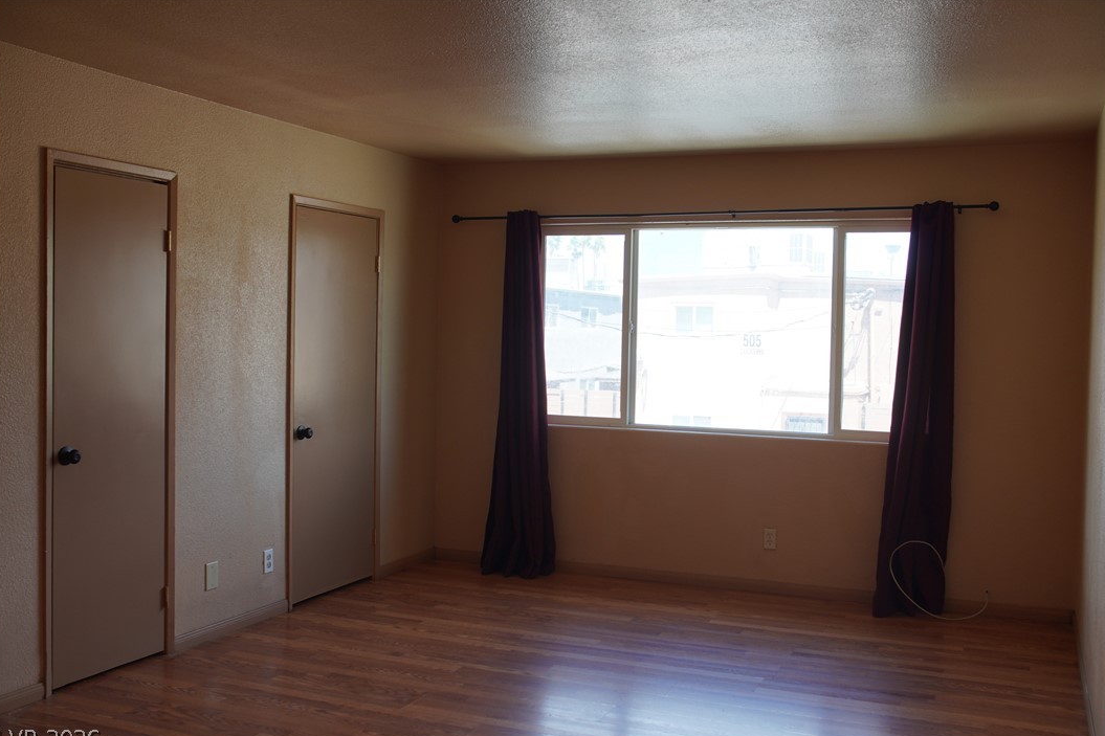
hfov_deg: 53.8
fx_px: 1090
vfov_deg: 37.3
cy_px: 376
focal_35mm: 36
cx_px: 559
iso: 100
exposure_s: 1/60
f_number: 4
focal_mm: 23
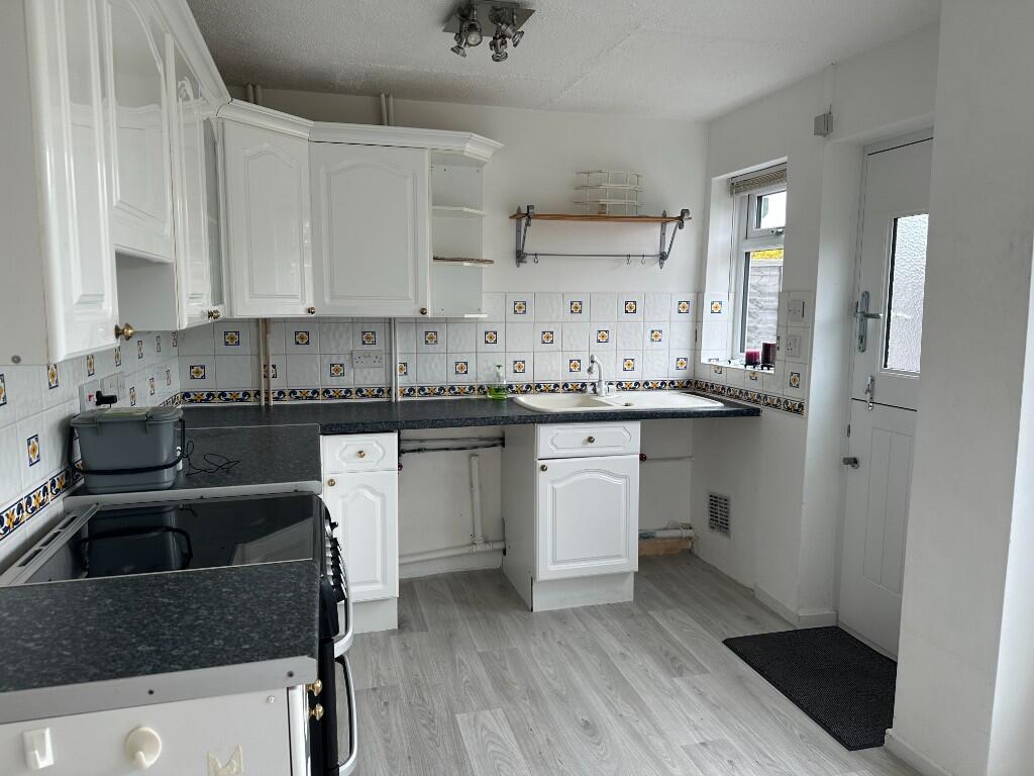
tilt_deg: -7.2
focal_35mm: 24
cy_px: 388
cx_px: 517
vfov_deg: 56.8
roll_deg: +0.1
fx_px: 717
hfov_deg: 71.6
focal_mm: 6.86
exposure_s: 1/100
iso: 64
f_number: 1.78
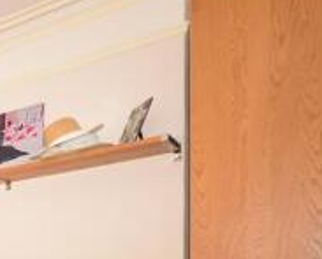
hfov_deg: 23.4
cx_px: -202
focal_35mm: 58
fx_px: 552
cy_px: 307
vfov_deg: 24.1
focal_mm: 11.5
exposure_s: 1/80
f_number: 5.6
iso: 200
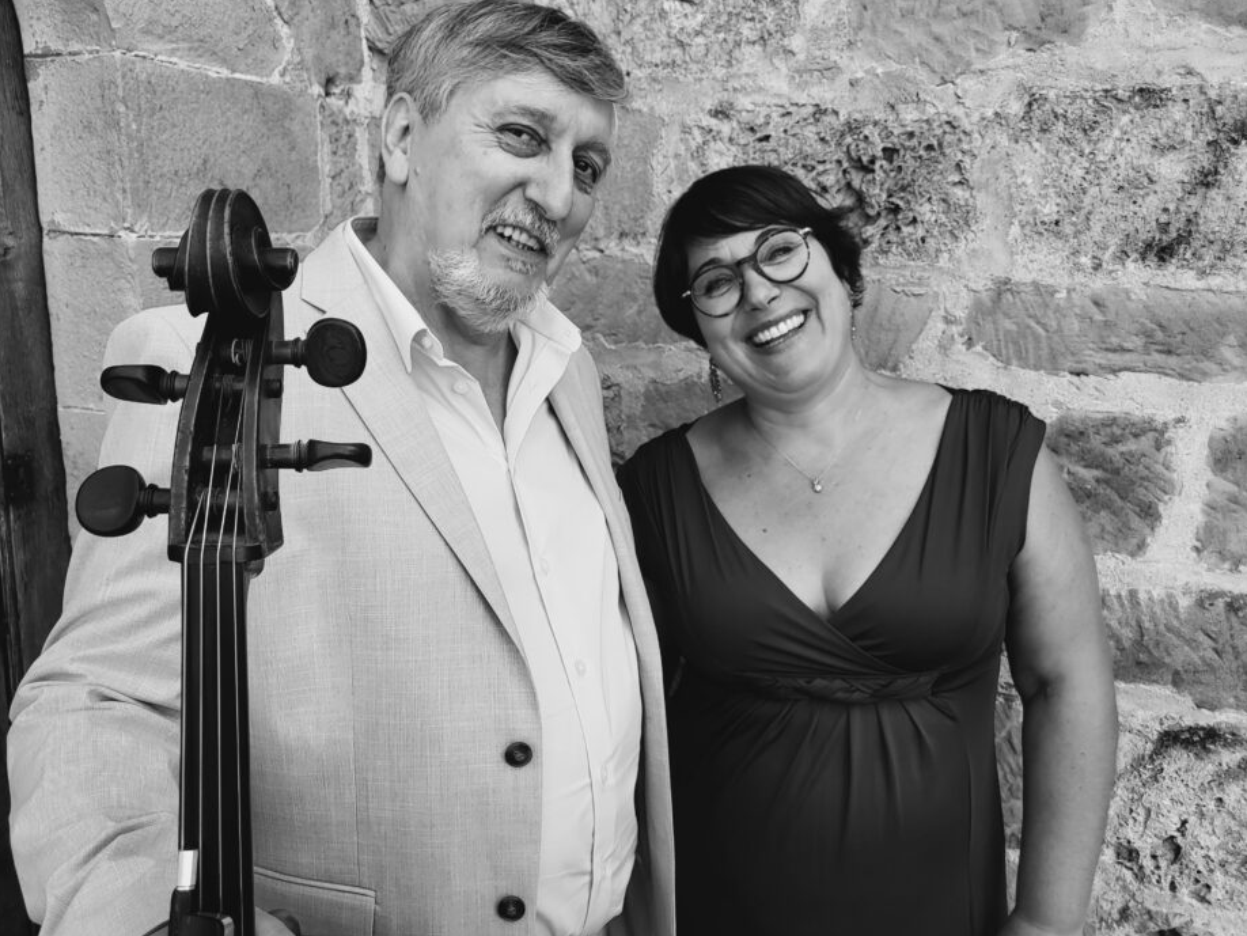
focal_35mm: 29
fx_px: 1045
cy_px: 428
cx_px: 558
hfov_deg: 61.5
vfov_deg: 48.2
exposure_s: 1/391
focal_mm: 5.4
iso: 40
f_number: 1.8
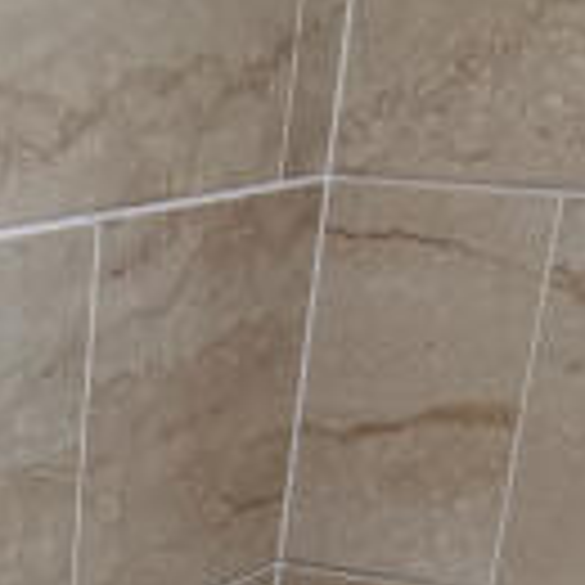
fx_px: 2122
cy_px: 1458
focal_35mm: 111
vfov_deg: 12.1
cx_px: -122
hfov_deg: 15.1
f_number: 2.2
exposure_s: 1/33.3
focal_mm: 2.35
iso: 160
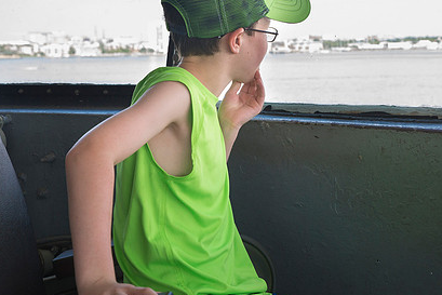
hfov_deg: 25.9
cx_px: 290
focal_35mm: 78
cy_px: 114
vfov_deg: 17.5
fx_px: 958
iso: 1000
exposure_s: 1/320
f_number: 9
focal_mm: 55
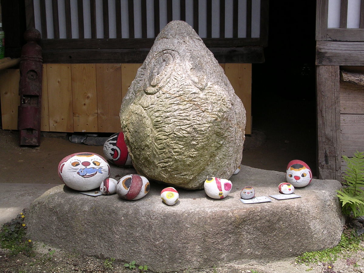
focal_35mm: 60
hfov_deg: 32.2
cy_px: 136
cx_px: 182
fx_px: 631
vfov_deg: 24.4
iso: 100
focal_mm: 9.1
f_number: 3.4
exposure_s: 1/262
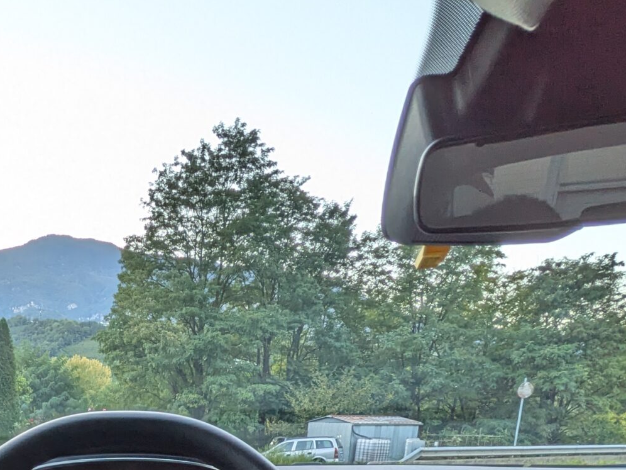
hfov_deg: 48.4
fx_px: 651
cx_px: 124
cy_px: 602
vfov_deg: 31.3
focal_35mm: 36
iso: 49
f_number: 2.2
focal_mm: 1.83
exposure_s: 1/100
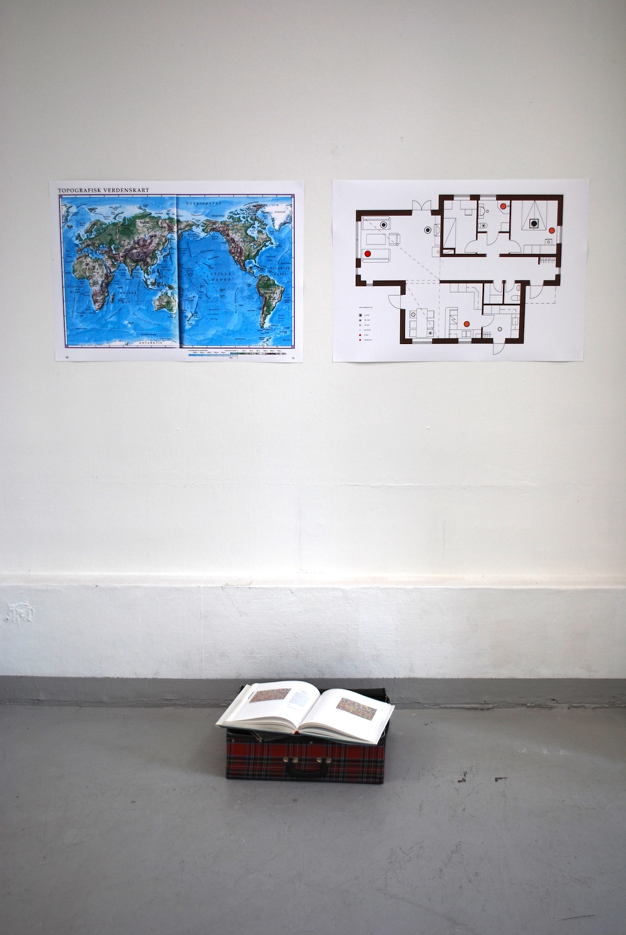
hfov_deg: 34.3
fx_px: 1014
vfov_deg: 49.5
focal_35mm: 39
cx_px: 313
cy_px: 468
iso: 100
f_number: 4.5
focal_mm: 26
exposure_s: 1/60
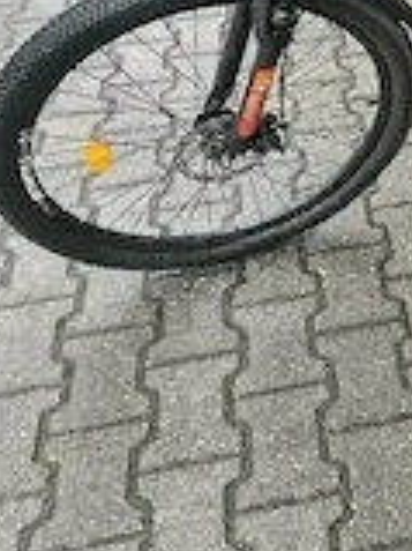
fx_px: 922
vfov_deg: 31.9
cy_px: 69
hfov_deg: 23.4
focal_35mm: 58
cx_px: 471
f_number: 1.8
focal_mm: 5.56
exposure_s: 1/100
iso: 233
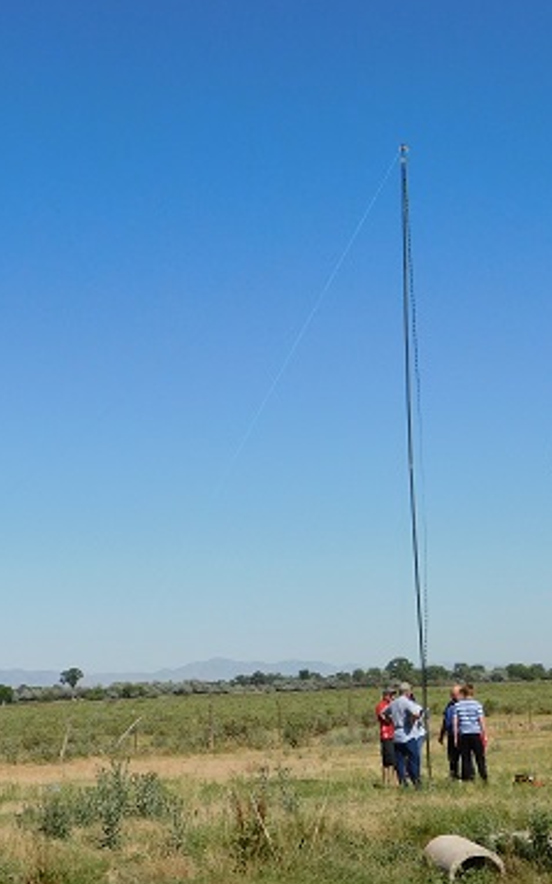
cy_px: 577
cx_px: 195
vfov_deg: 26.7
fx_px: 1854
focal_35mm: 77
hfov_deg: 16.9
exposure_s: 1/500
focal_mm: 7.1
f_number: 7.2
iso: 125
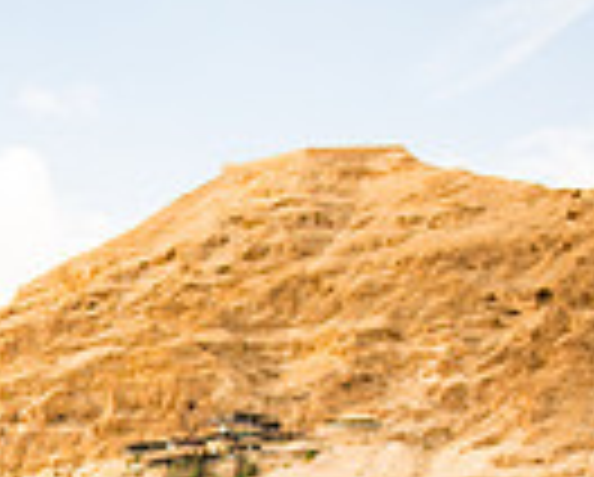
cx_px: -324
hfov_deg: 17.2
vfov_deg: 14.5
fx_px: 1743
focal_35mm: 99
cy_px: 718
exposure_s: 1/2500
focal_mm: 24
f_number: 2.8
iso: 200
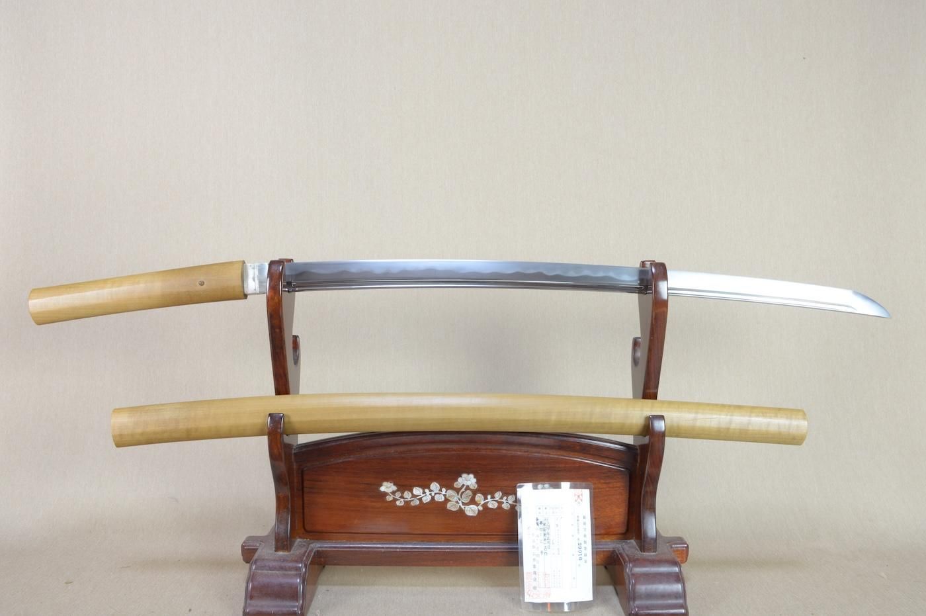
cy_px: 308
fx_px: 771
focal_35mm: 30
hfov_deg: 62.0
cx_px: 463
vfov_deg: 43.5
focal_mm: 20
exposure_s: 1/1.6
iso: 400
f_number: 11
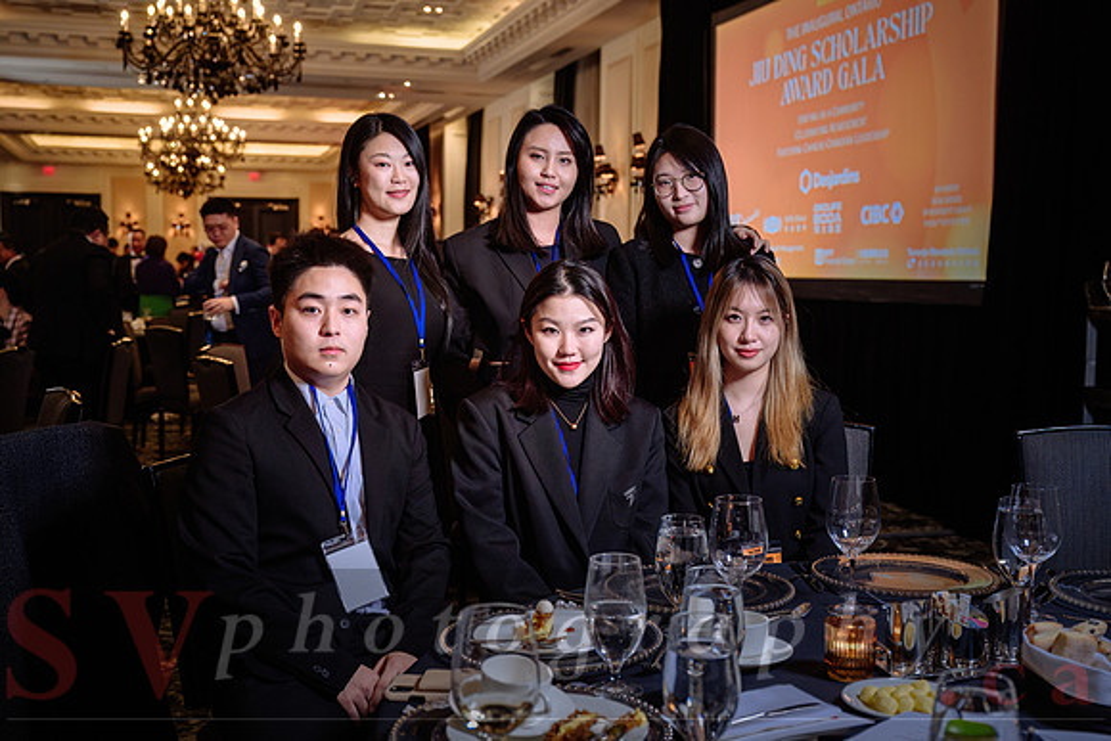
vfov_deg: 33.8
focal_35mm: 40
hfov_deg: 49.0
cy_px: 370
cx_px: 556
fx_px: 1220
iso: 1000
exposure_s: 1/125
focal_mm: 39
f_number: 4
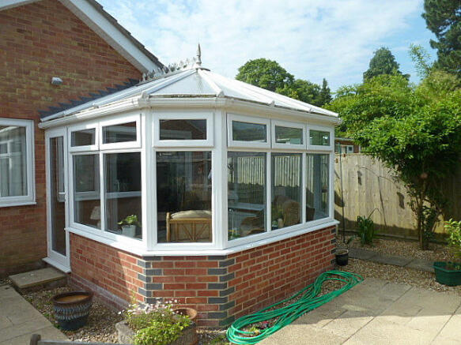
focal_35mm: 25
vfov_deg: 54.9
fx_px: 333
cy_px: 172
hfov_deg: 69.4
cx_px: 230
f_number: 4
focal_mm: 4.1
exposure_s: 1/500
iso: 80
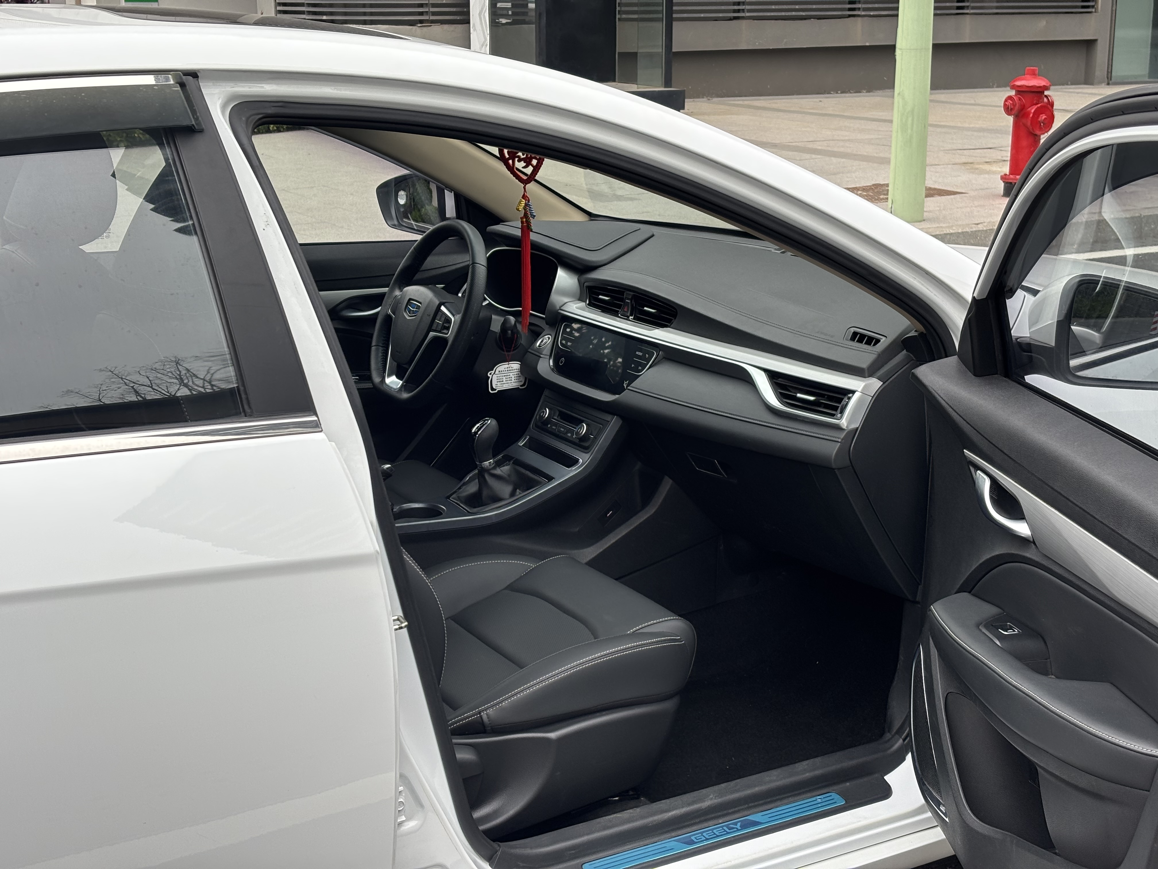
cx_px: 579
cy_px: 434
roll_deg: -0.2
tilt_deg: -14.1
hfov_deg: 36.8
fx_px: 1740
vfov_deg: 28.0
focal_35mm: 52
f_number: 1.6
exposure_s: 1/437
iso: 32
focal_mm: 5.96
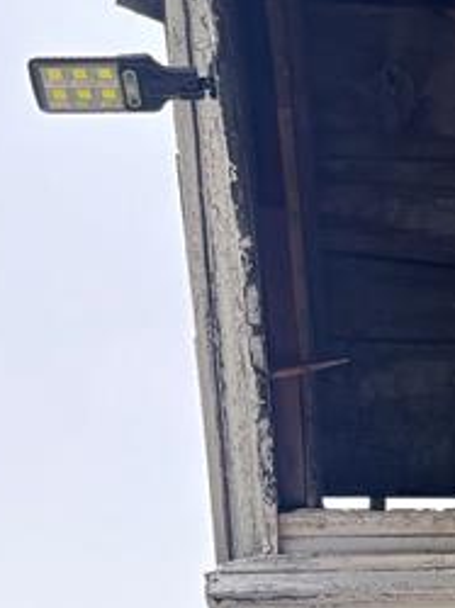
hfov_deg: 17.1
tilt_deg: +30.4
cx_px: 628
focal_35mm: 80
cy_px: 601
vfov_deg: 23.5
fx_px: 1404
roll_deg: +1.7
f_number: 1.6
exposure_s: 1/131
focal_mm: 5.96
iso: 125
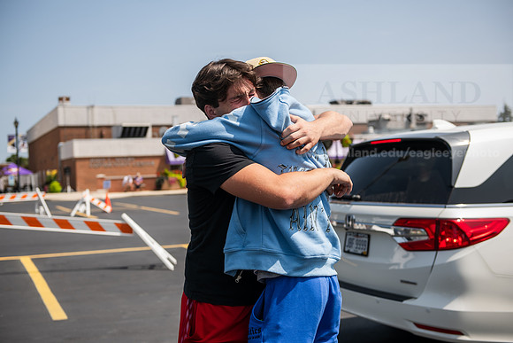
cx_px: 256
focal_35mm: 50
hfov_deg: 39.6
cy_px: 172
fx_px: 713
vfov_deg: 27.0
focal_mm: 50
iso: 64
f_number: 3.5
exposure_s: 1/640
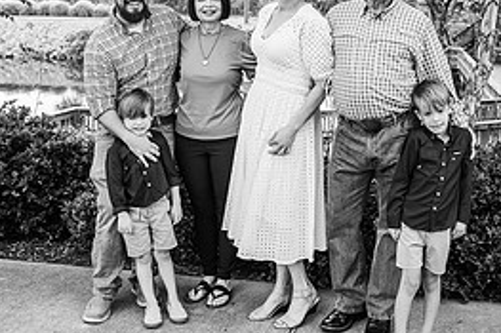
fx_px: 737
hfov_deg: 37.1
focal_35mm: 53
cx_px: 333
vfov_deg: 24.7
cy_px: 29
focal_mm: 24
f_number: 3.2
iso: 640
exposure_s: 1/200
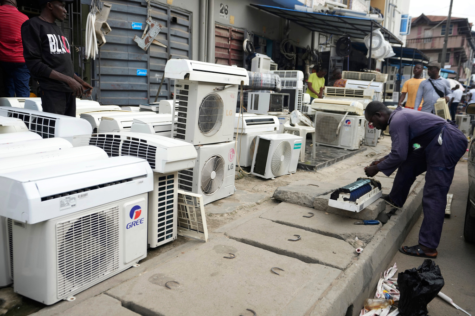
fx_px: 396
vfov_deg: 43.6
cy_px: 158
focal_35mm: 30
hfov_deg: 61.9
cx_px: 238
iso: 500
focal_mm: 30
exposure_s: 1/1250
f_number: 3.5
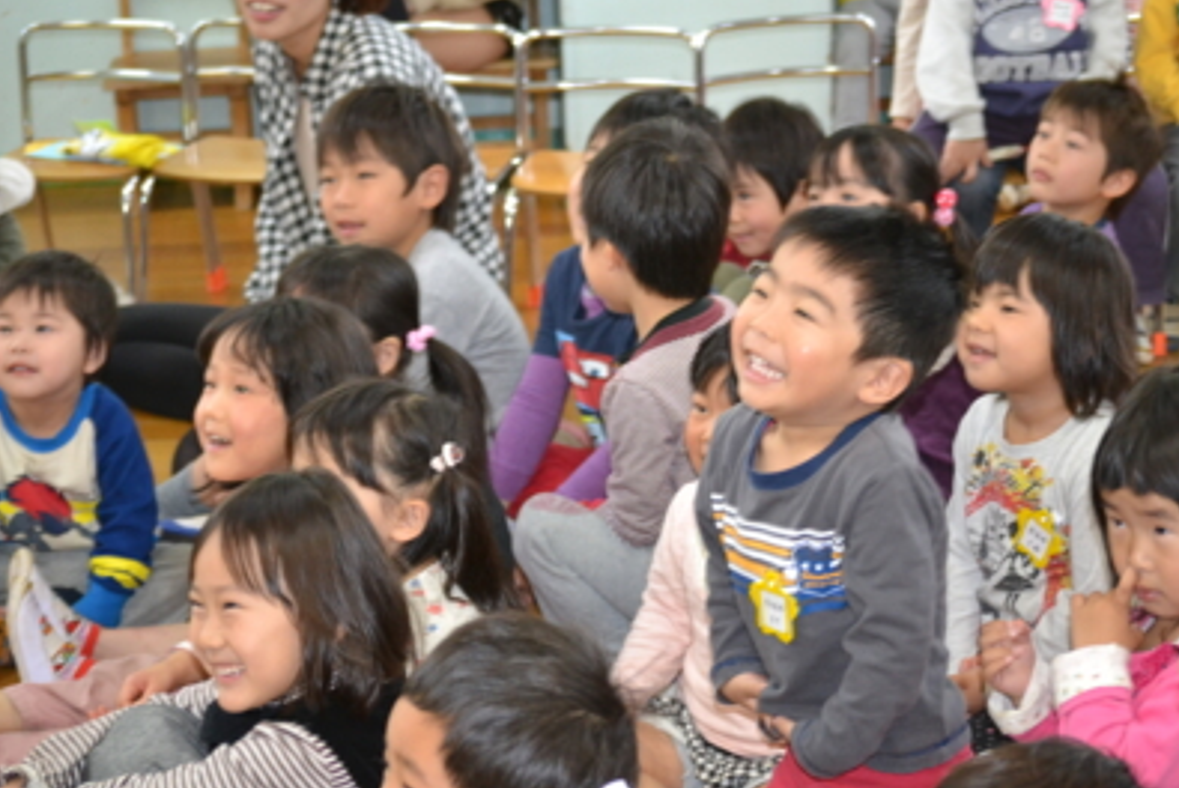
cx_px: 588
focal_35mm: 84
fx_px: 2737
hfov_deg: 24.3
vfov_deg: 16.4
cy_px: 393
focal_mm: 55
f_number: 4
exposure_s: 1/60
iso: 1800
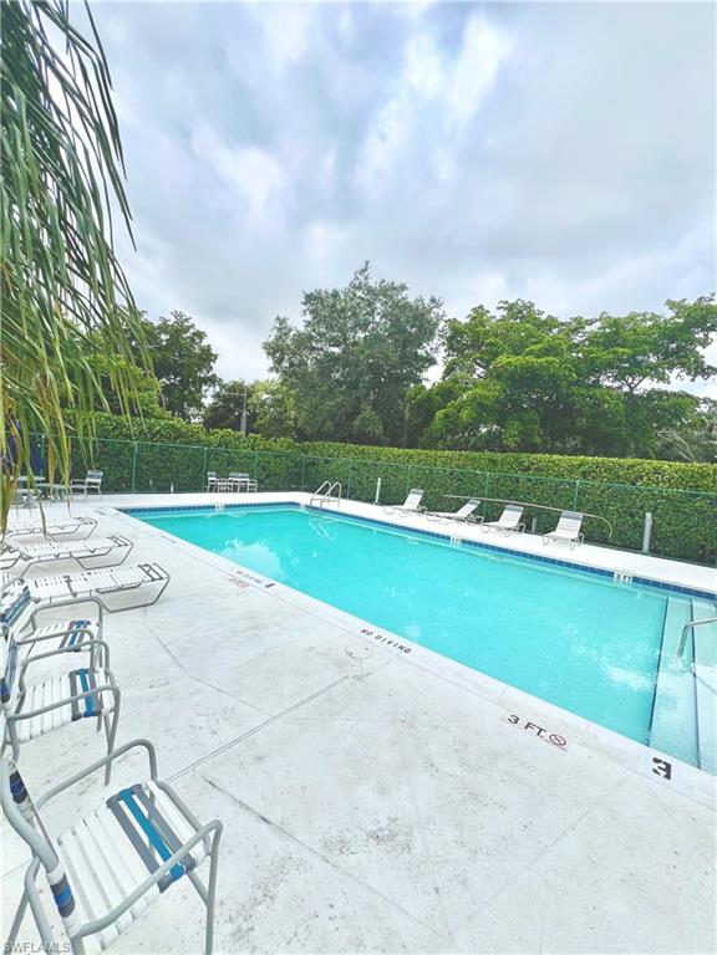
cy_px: 478
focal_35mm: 13
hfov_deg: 89.9
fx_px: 359
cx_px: 358
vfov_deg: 106.2
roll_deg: -5.8
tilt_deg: -2.2
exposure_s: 1/479
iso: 32
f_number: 1.8
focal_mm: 1.57
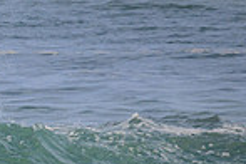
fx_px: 16392
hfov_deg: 0.9
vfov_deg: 0.6
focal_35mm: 2399
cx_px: -99
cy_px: 177
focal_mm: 610
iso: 560
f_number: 11
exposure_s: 1/2000
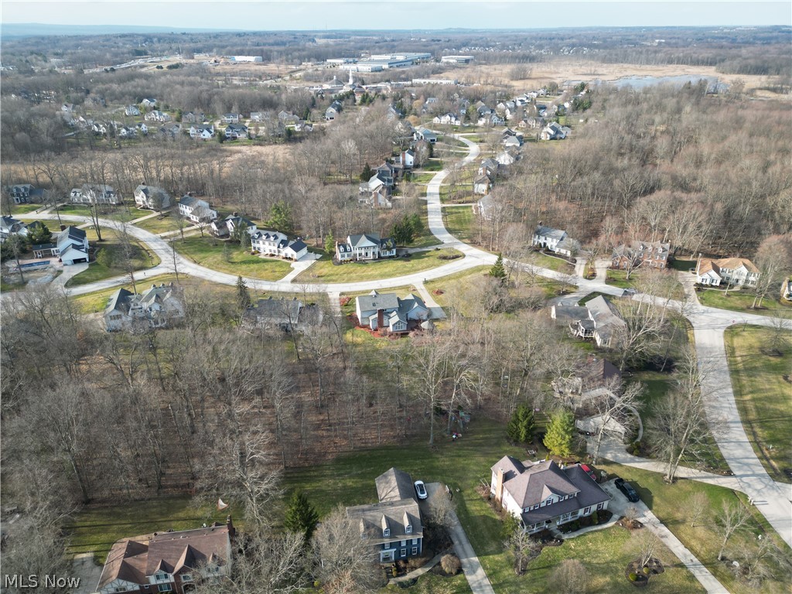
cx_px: 396
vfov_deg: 56.8
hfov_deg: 71.6
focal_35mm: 24
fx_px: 549
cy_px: 297
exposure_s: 1/1250
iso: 200
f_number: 1.7
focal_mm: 6.72
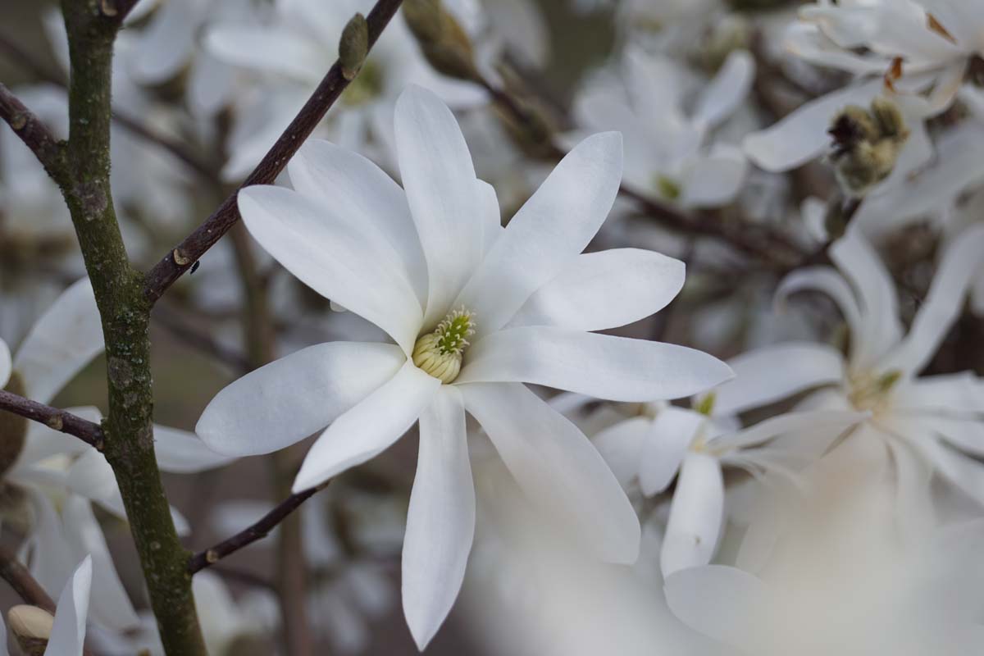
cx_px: 492
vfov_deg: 16.6
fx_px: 2255
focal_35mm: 82
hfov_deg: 24.6
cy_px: 328
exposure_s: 1/250
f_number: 6.3
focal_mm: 55
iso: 100
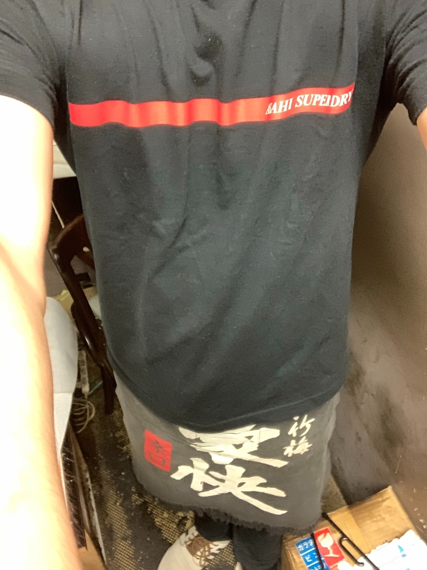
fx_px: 526
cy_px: 285
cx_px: 214
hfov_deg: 44.2
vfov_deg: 56.8
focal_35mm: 32
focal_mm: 2.87
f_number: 2.2
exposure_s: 1/17
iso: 500
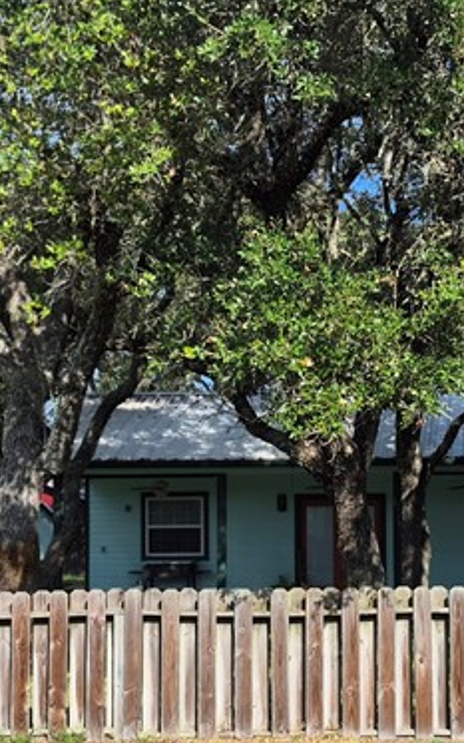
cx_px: 319
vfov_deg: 30.5
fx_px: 1356
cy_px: 478
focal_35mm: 67
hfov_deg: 19.3
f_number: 1.8
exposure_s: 1/1720
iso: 25
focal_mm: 5.4
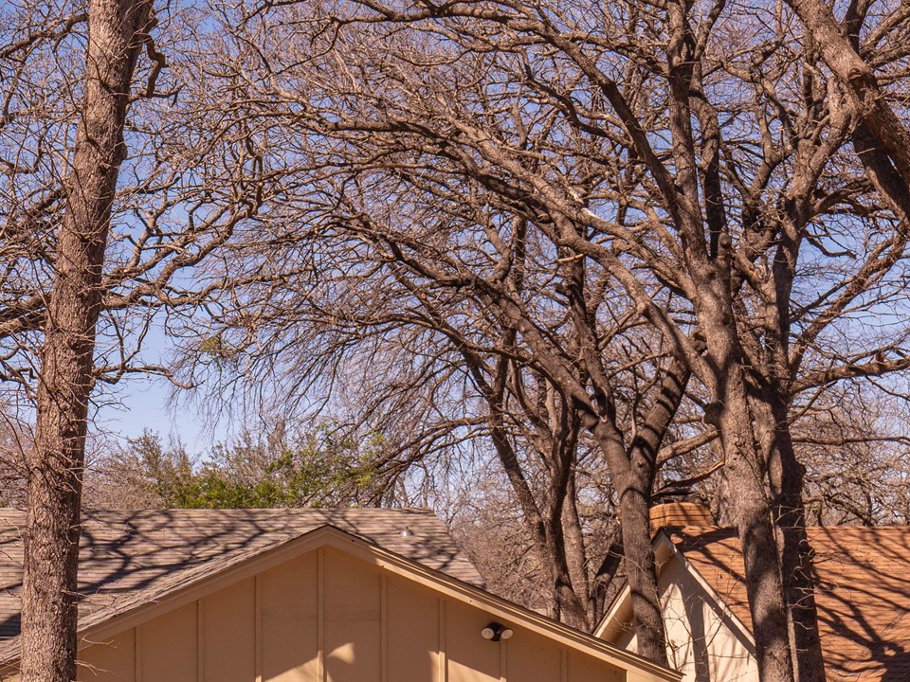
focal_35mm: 74
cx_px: -22
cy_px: 600
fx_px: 1945
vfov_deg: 19.6
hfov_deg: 25.0
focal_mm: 34
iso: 320
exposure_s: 1/320
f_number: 10
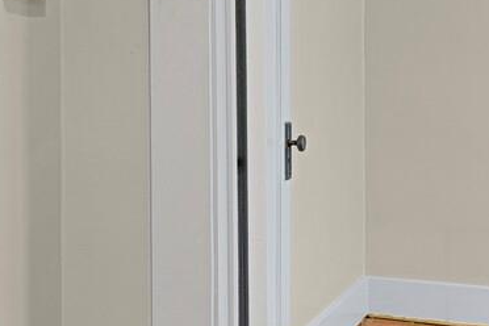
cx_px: -207
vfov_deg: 18.5
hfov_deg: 23.3
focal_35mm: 73
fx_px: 992
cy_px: 71
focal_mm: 17
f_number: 8
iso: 250
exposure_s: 10
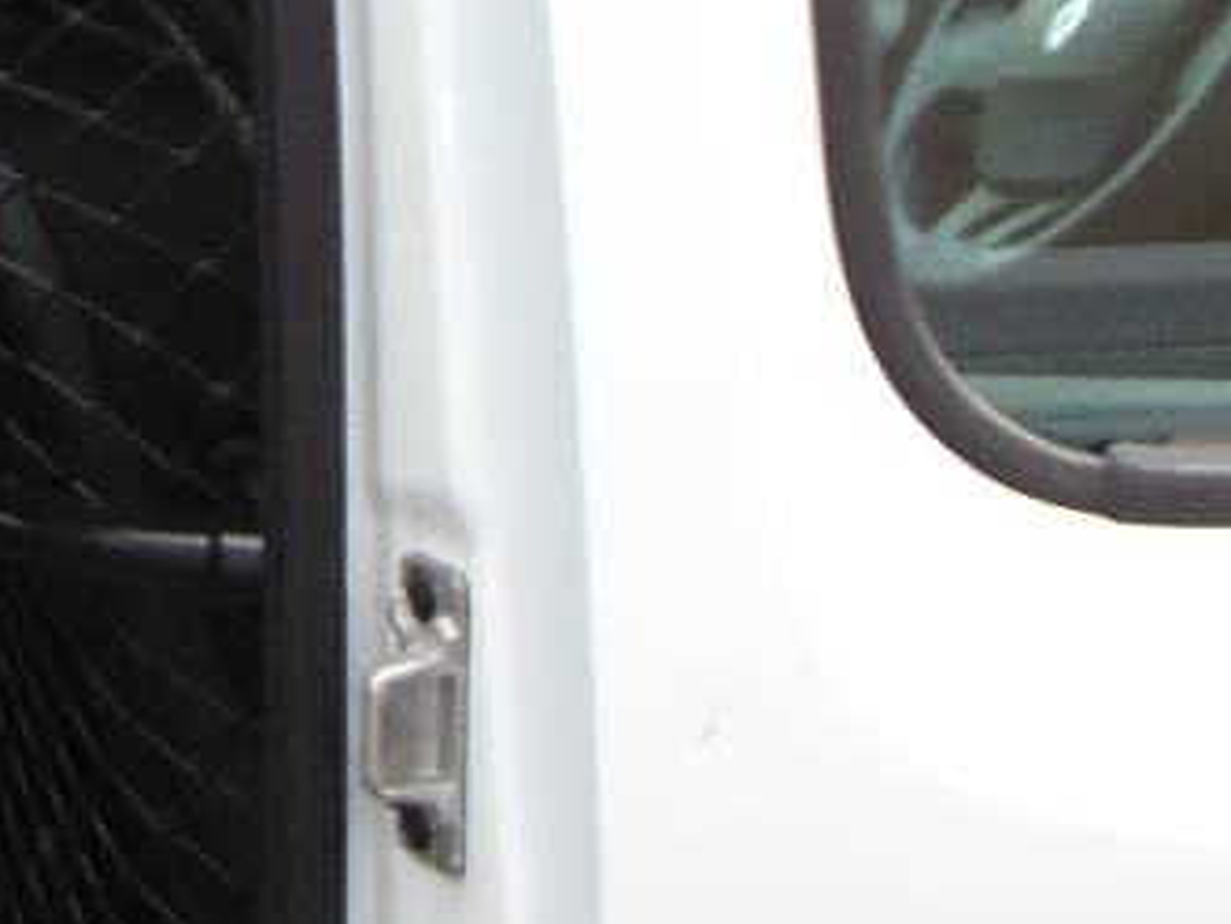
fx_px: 4269
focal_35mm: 120
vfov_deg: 12.3
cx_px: -599
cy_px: 292
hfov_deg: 15.2
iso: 80
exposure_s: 1/80
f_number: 3
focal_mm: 4.5
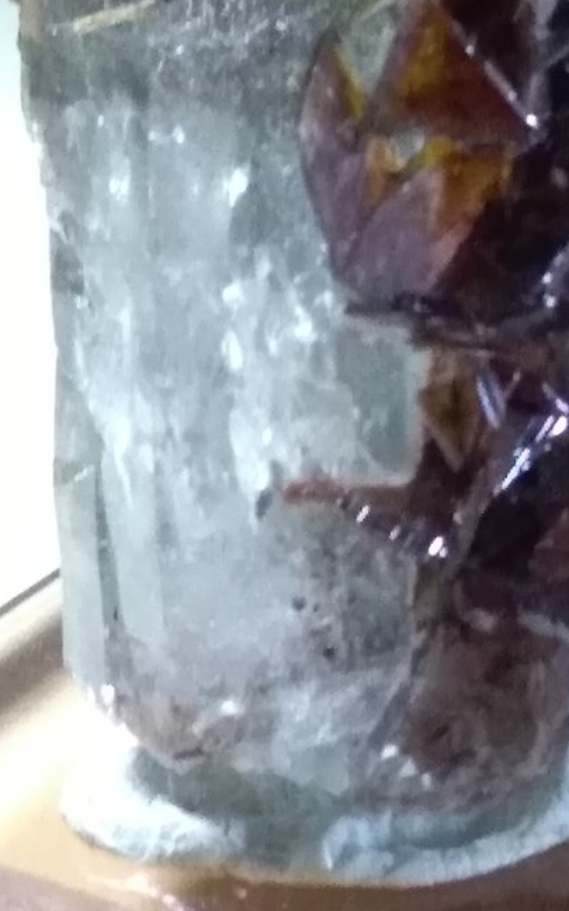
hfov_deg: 19.0
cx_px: 407
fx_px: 1687
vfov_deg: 30.1
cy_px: 354
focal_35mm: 68
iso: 745
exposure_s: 1/14.3
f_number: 2
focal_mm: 3.54
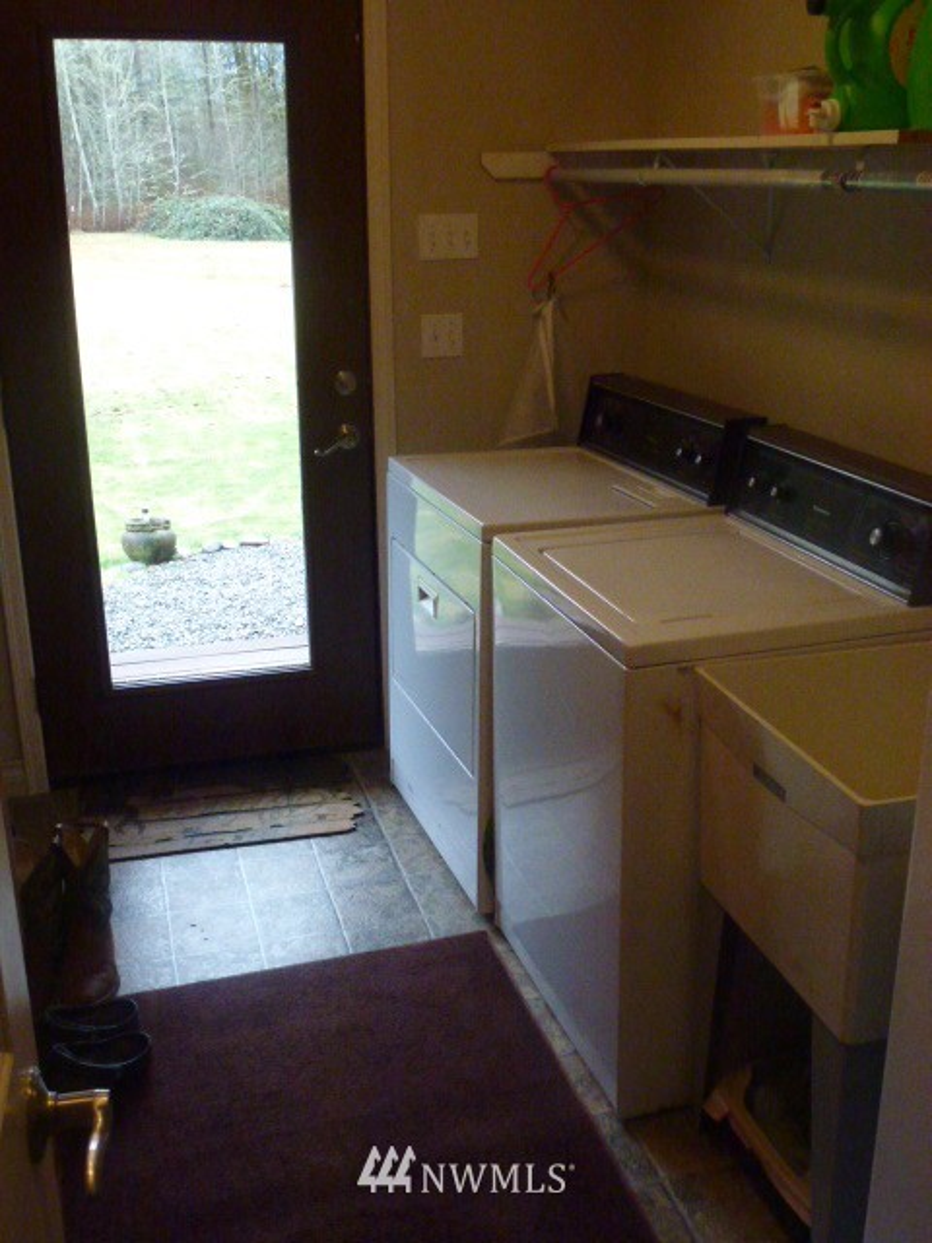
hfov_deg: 39.7
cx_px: 466
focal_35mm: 36
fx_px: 1292
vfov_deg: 51.4
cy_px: 622
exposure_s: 1/60
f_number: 3.7
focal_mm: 6.4
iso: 800
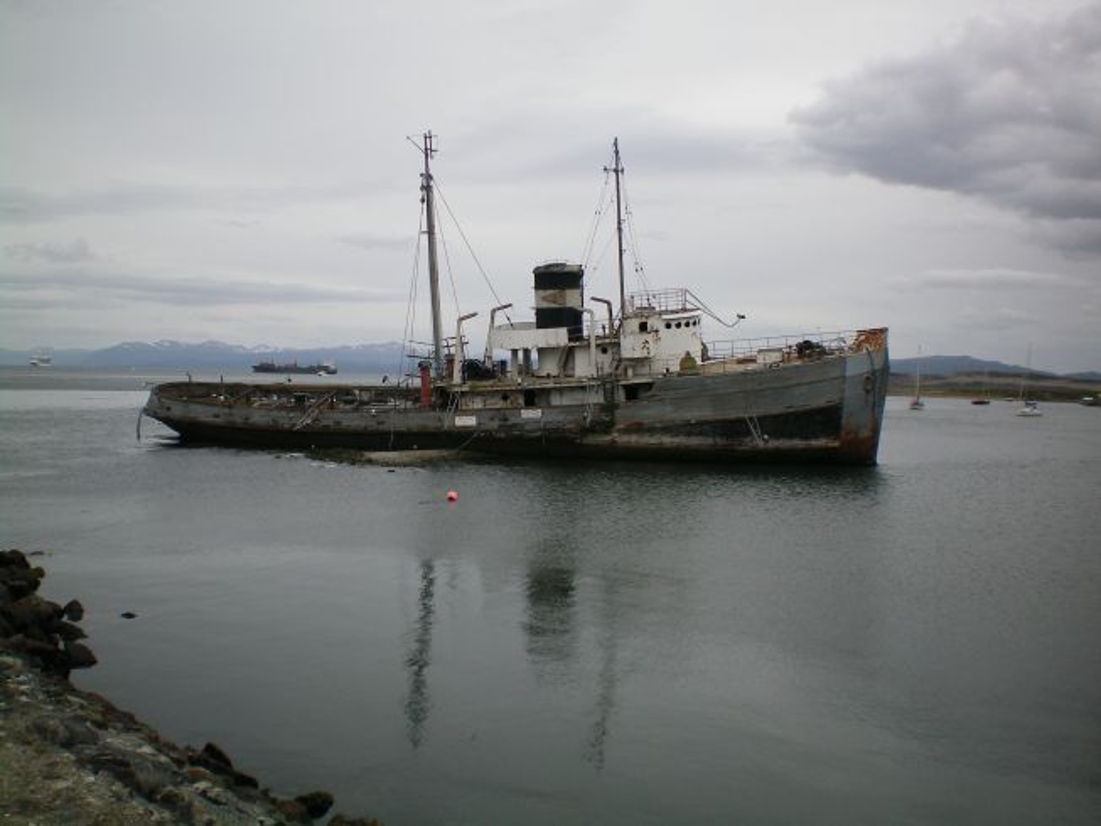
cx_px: 550
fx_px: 1209
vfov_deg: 37.7
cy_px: 413
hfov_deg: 49.0
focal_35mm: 38
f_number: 4.6
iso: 64
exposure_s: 1/400
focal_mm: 6.3
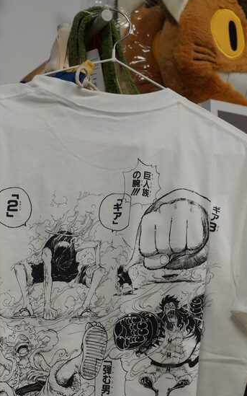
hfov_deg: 20.3
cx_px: 94
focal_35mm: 64
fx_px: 689
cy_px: 332
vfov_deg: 31.0
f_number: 4
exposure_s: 1/60
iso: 320
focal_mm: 23
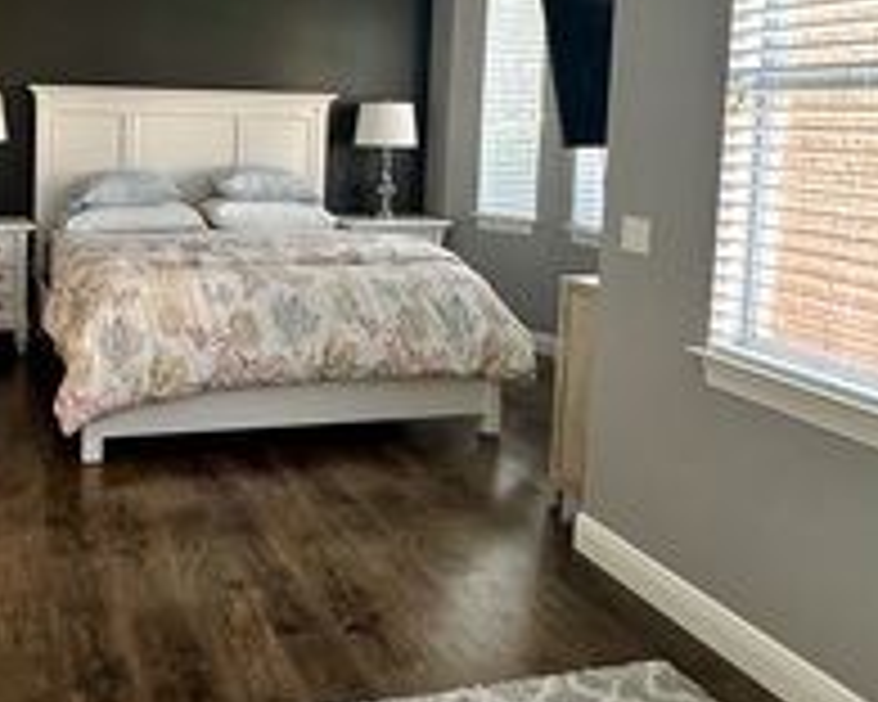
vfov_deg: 41.1
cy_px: 184
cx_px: 191
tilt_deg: -3.6
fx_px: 909
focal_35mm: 35
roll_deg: -2.4
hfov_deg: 48.9
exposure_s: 1/62
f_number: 2.2
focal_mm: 2.22
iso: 320
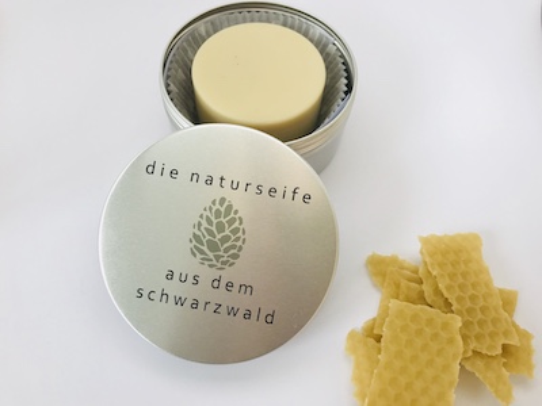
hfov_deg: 63.4
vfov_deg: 49.7
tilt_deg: -61.6
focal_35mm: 28
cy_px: 203
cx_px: 271
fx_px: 438
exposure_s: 1/100
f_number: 1.8
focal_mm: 3.99
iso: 32
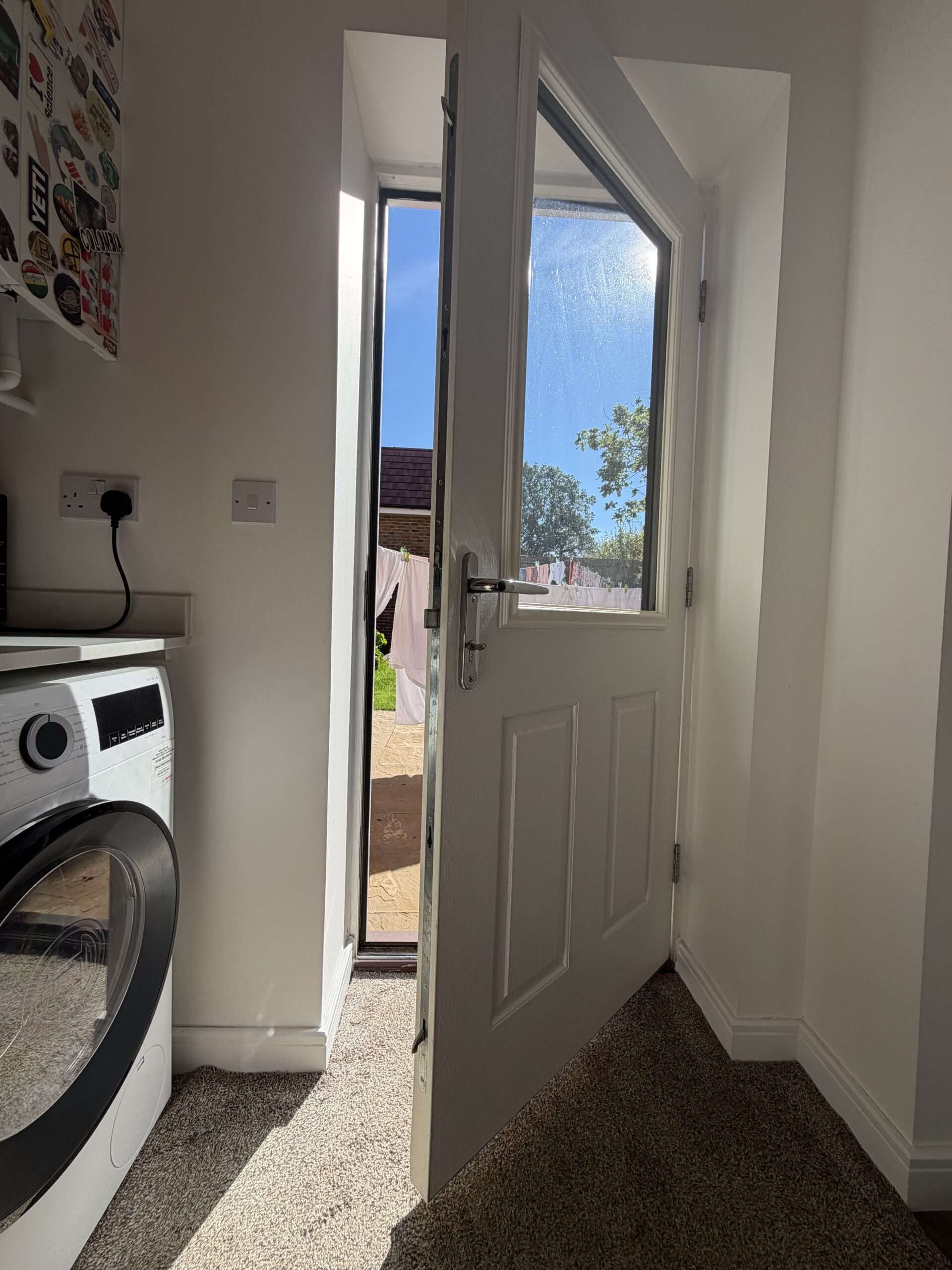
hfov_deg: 85.7
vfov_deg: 102.1
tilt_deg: -1.2
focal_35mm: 14
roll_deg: -2.4
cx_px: 476
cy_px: 635
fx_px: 513
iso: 32
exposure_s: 1/770
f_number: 2.2
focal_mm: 2.22
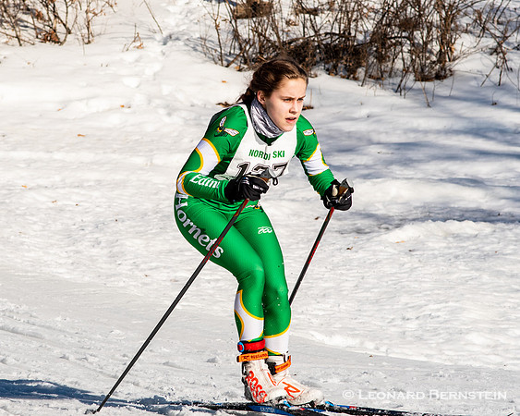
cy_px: 180
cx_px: 167
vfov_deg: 9.5
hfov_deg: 11.8
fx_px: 2506
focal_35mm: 163
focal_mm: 85
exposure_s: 1/1600
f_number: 8
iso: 400
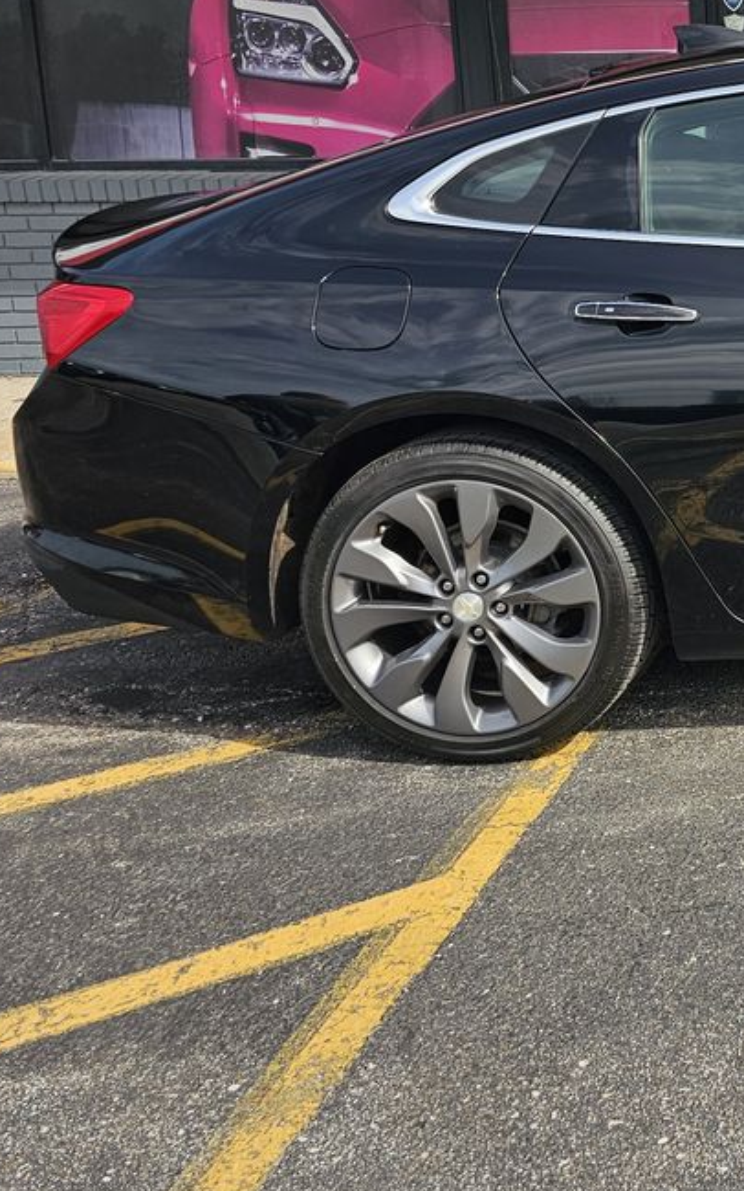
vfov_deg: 40.9
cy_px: 330
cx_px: 1116
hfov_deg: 22.2
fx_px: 1558
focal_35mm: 48
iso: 20
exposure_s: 1/719
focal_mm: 6.3
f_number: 1.7
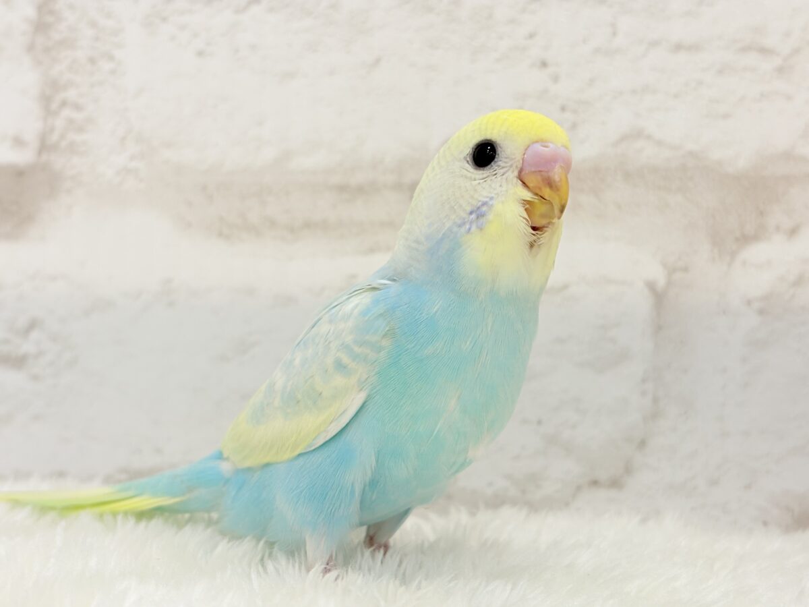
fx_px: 1215
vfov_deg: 28.0
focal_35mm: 52
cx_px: 404
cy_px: 304
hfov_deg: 36.8
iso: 64
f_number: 1.6
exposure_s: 1/100
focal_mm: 5.96
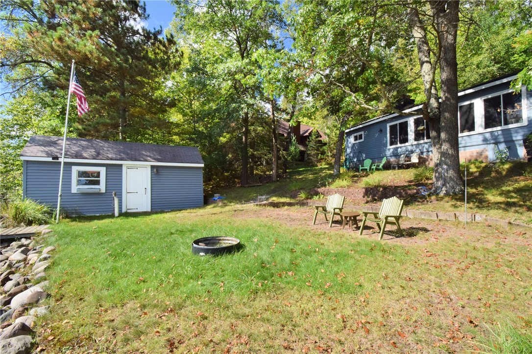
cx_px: 266
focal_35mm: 15
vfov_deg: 77.3
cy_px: 177
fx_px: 222
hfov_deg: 100.4
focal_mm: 10
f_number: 18
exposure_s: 1/200
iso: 320
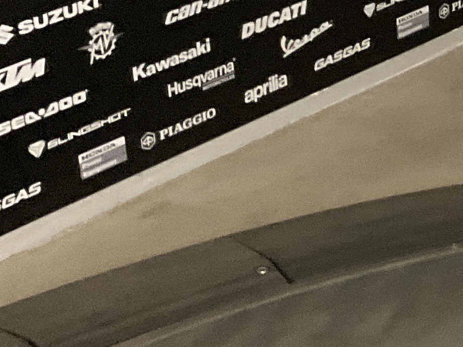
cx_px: 804
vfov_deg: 11.7
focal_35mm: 127
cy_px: 136
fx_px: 1699
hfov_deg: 14.0
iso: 250
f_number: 1.8
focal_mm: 3
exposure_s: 1/60
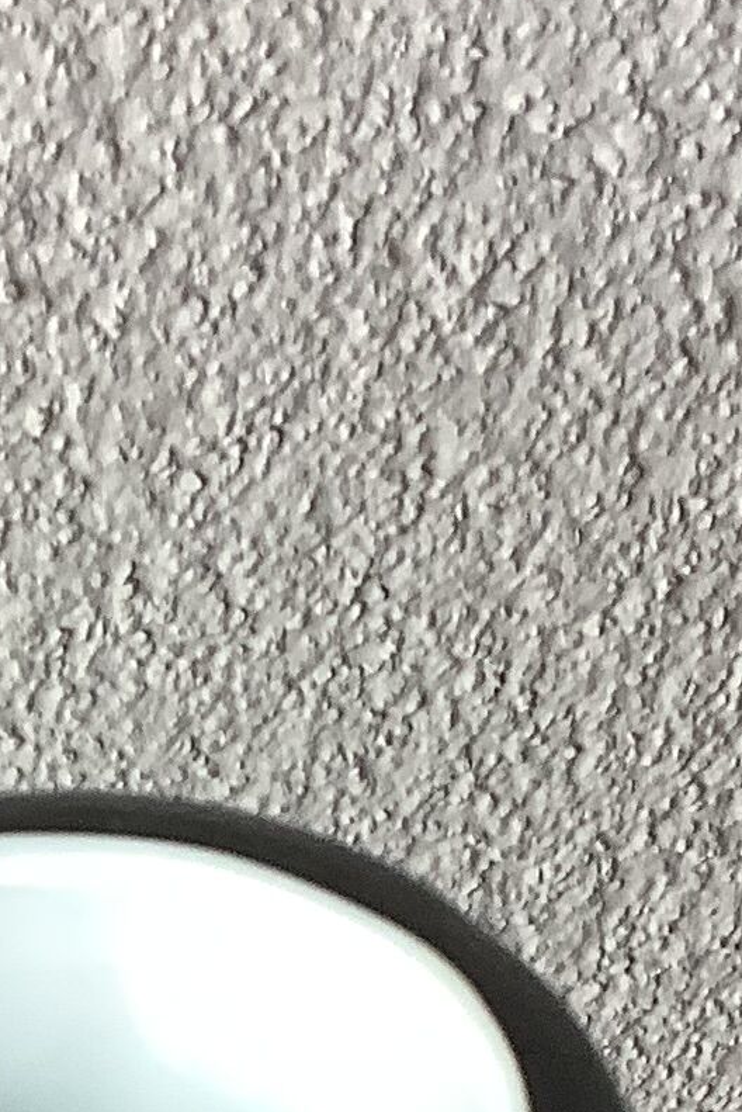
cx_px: 56
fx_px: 4108
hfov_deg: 10.3
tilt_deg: -45.7
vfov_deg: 14.6
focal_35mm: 133
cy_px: 1544
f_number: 2.4
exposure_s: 1/50
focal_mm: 3.3
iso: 64
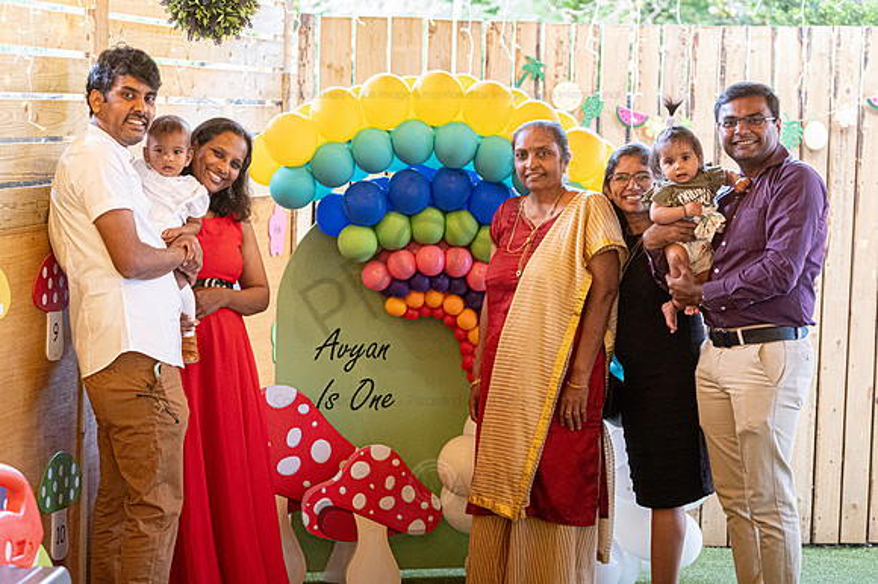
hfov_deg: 25.2
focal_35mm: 81
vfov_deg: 16.9
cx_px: 432
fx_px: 1964
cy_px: 278
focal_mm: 50
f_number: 2.8
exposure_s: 1/60
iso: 3200
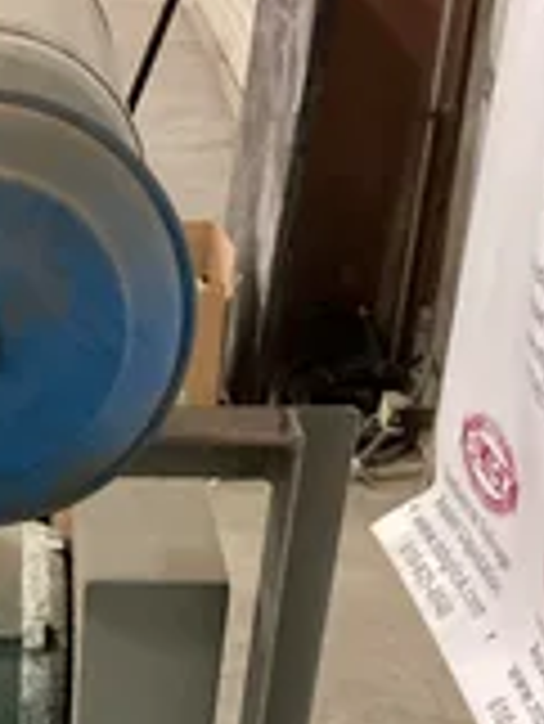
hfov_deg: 18.4
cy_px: 697
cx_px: -58
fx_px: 1611
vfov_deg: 24.3
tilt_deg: -32.6
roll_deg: +2.7
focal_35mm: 77
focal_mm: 3.3
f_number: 2.4
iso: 640
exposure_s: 1/20
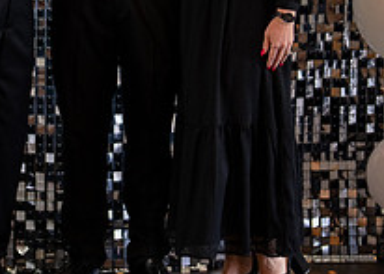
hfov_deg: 13.4
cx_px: 129
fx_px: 1635
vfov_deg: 9.5
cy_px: -37
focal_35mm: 150
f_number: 1.2
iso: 800
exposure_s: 1/320
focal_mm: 50
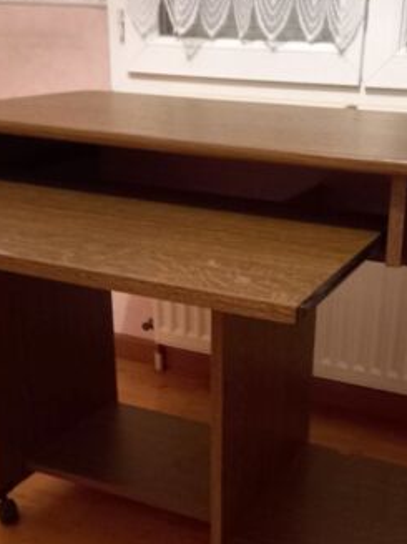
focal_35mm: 49
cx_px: 248
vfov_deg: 38.2
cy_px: 388
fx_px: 769
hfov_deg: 29.6
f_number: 2
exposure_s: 1/17
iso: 800
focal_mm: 4.6
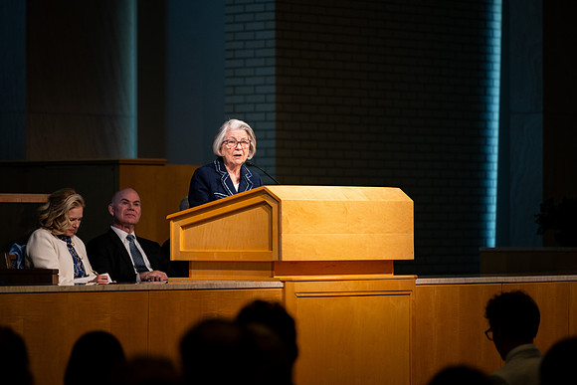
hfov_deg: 11.4
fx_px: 2886
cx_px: 288
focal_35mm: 180
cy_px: 192
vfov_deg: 7.6
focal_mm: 180
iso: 640
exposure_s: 1/400
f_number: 2.8
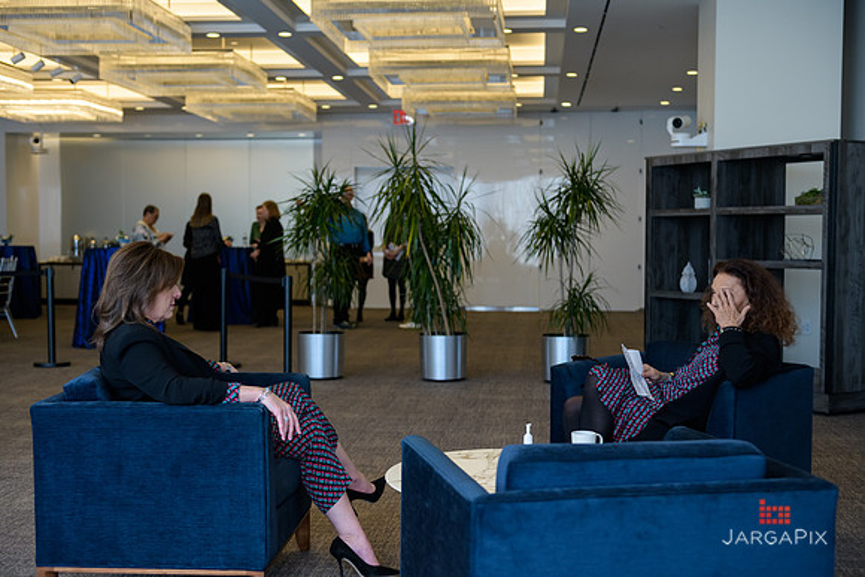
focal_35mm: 45
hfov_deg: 43.6
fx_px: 1081
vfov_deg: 29.9
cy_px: 288
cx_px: 432
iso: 800
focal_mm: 45
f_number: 3.2
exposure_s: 1/250
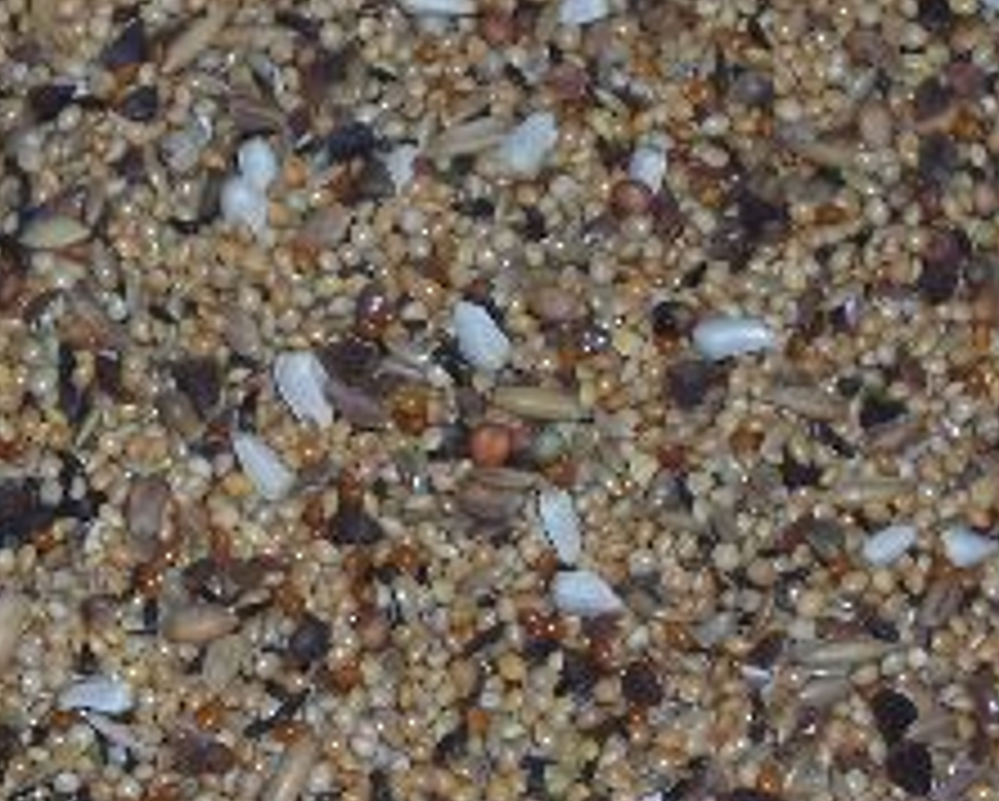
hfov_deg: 11.1
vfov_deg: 8.9
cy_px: 356
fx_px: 5149
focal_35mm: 174
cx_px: 324
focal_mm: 10.8
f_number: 4
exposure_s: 1/90
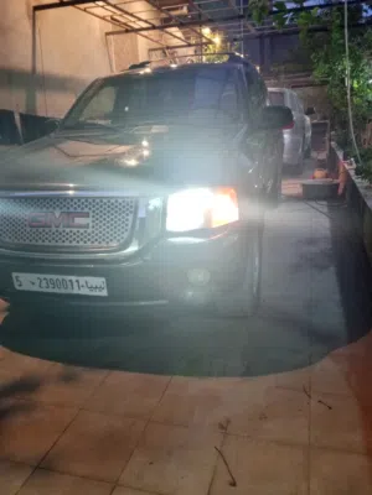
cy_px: 248
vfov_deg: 73.9
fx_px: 330
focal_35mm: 23
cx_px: 186
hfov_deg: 58.9
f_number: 1.6
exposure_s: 1/16.7
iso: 4835
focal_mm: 4.11
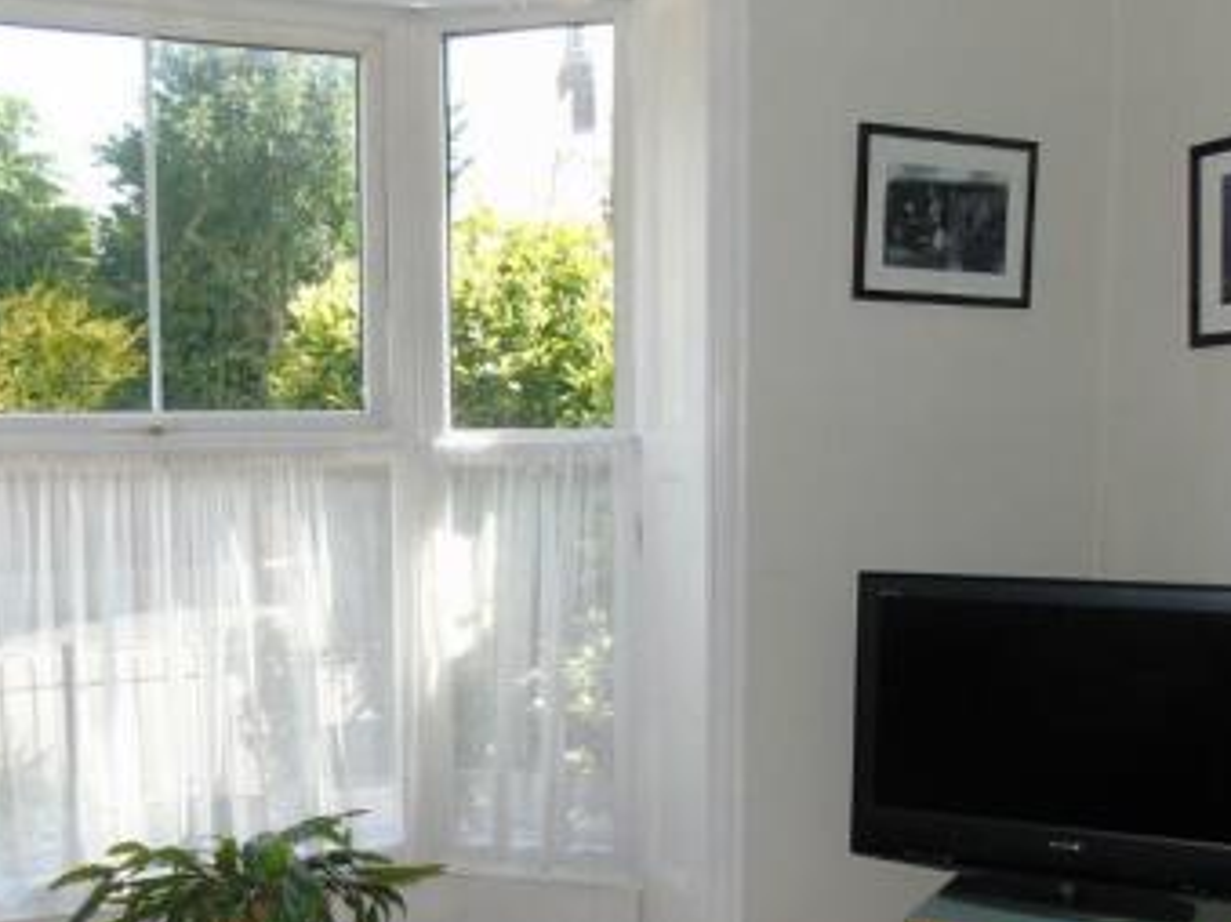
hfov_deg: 43.7
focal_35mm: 43
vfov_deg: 33.1
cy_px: 666
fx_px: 1529
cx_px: 510
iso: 80
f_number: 3.4
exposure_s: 1/100
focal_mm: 4.4
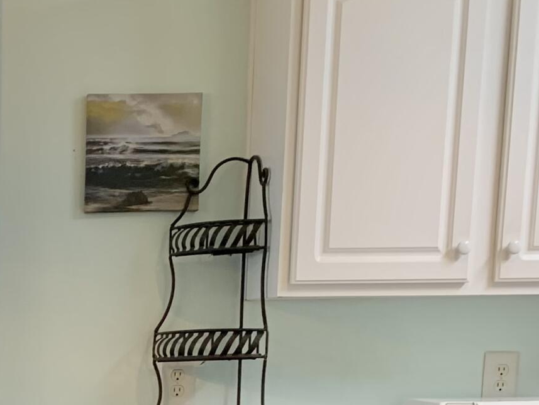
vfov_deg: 15.1
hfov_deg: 19.6
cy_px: 601
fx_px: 1417
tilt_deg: -10.8
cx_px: -186
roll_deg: +2.1
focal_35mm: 91
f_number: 1.8
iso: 100
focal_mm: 4.25
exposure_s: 1/60
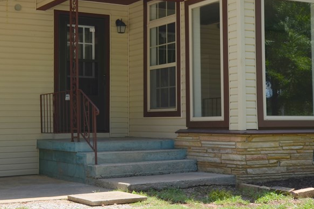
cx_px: 83
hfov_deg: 29.7
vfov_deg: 20.3
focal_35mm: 67
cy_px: 89
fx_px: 584
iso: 100
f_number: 8
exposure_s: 1/200
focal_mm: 24
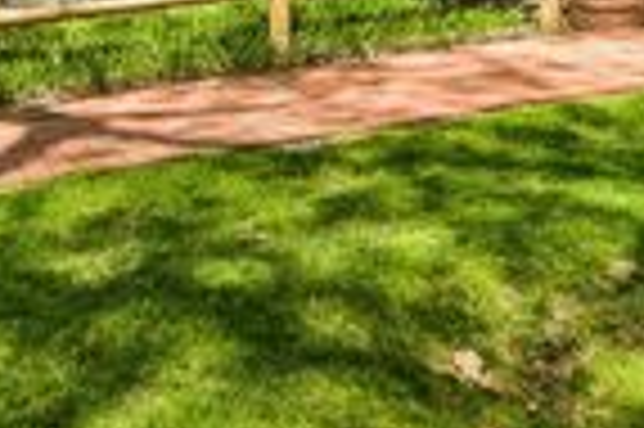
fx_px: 876
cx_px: 279
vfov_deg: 23.6
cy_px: -155
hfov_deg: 40.3
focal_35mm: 49
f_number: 8
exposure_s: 1/200
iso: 250
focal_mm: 14
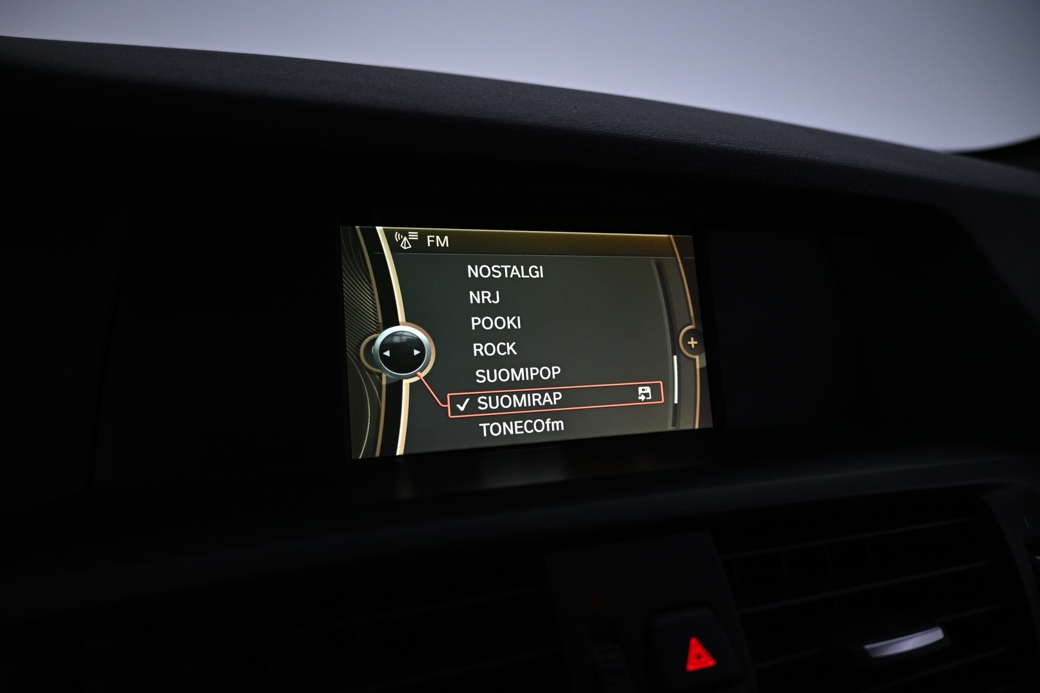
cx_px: 520
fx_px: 693
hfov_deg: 73.7
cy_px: 346
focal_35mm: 24
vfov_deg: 53.1
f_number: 3.5
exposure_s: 1/125
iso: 1100
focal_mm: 16
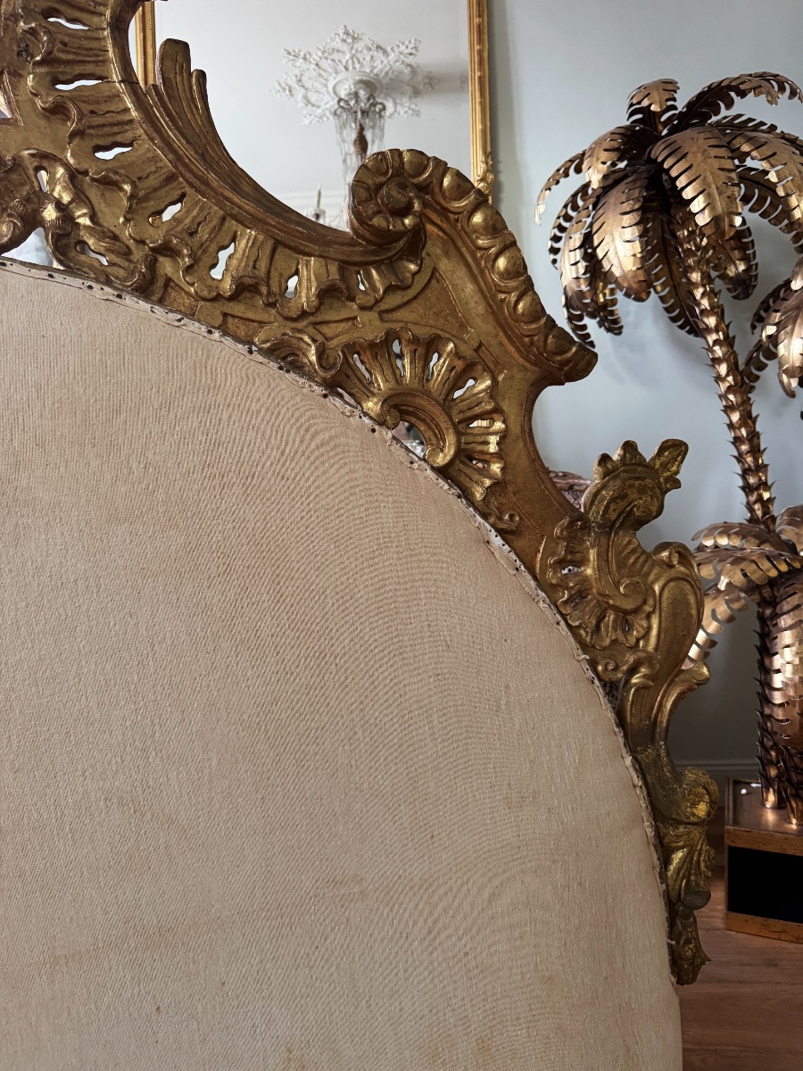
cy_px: 536
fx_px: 742
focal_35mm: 24
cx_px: 402
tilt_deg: -5.2
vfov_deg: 71.6
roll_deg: +1.1
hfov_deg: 56.8
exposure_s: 1/60
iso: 500
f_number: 1.78
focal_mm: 6.76
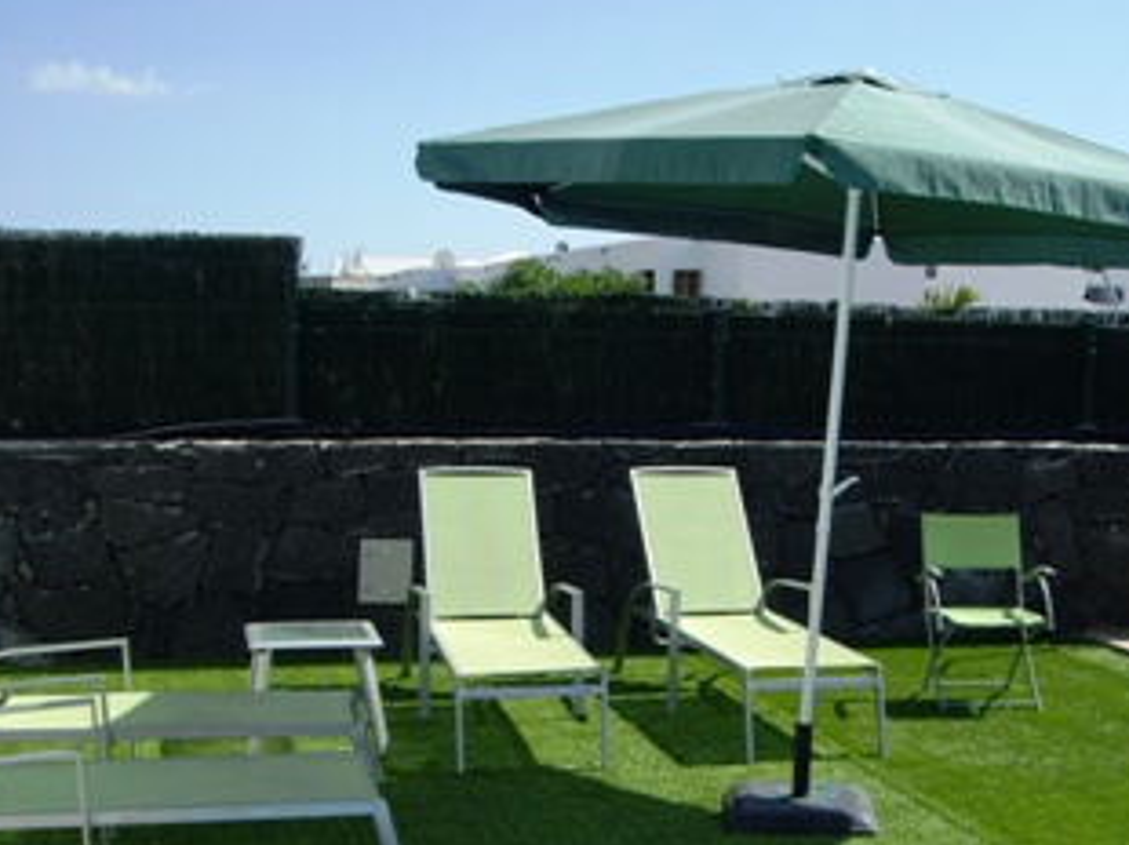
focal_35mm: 55
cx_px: 601
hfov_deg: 34.9
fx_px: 1792
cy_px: 561
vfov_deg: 26.4
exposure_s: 1/500
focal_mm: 6.2
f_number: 4.3
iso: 50
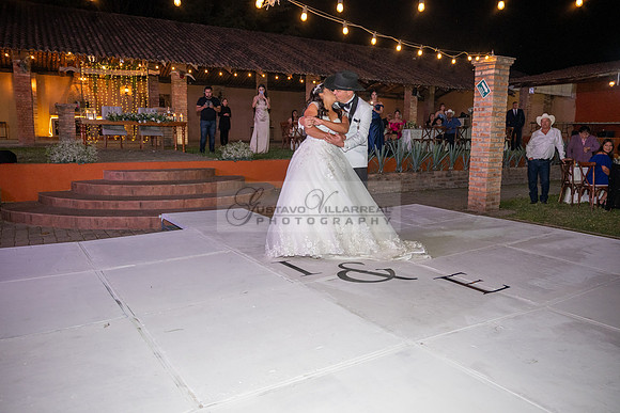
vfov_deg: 46.4
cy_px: 206
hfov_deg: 65.5
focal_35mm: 28
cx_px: 310
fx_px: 482
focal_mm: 28
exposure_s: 1/160
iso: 2000
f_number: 4
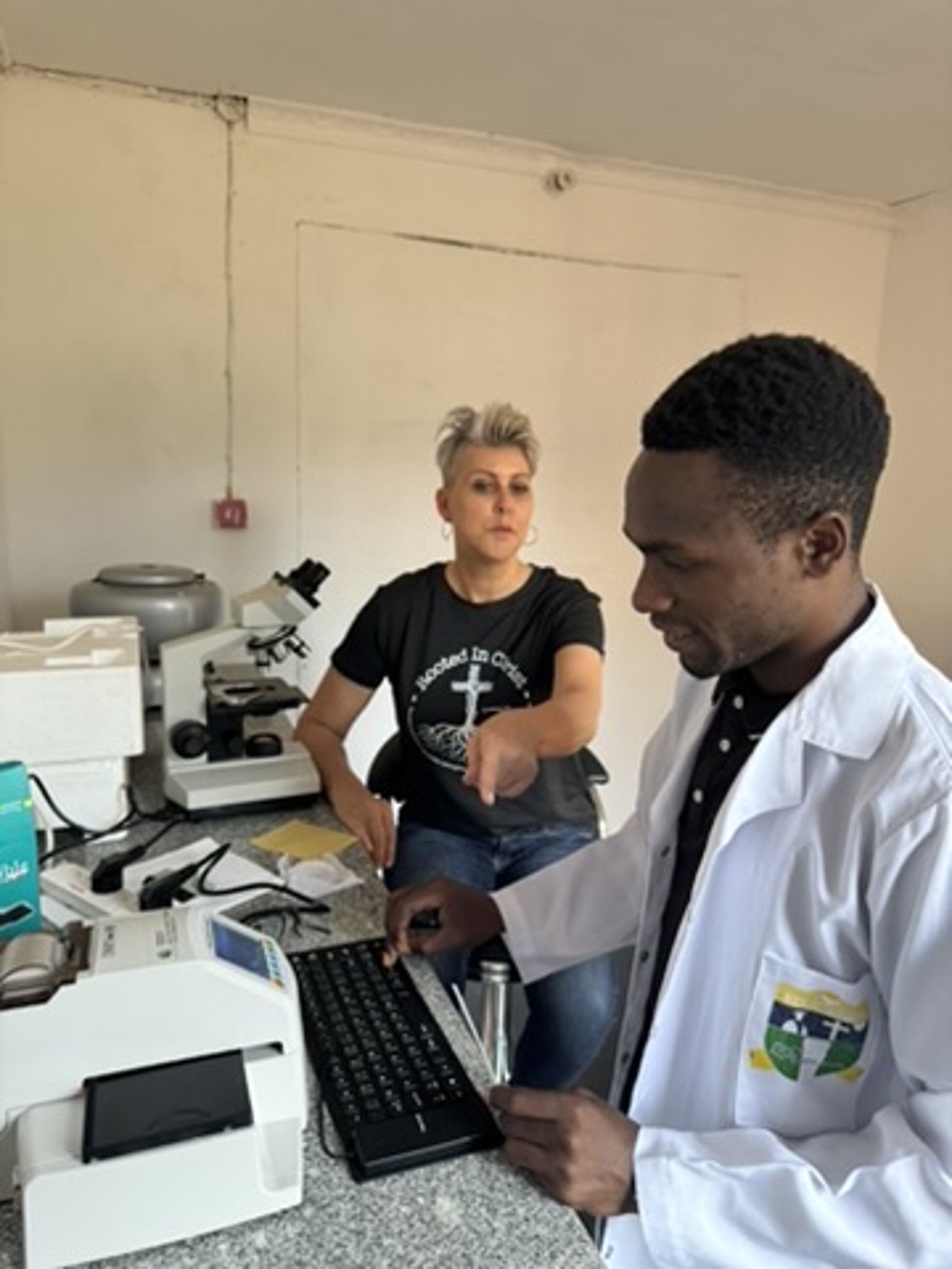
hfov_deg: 56.8
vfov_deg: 71.6
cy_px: 634
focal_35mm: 24
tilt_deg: -11.9
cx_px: 476
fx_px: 880
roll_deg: -1.6
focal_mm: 6.76
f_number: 1.78
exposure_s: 1/61
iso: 200
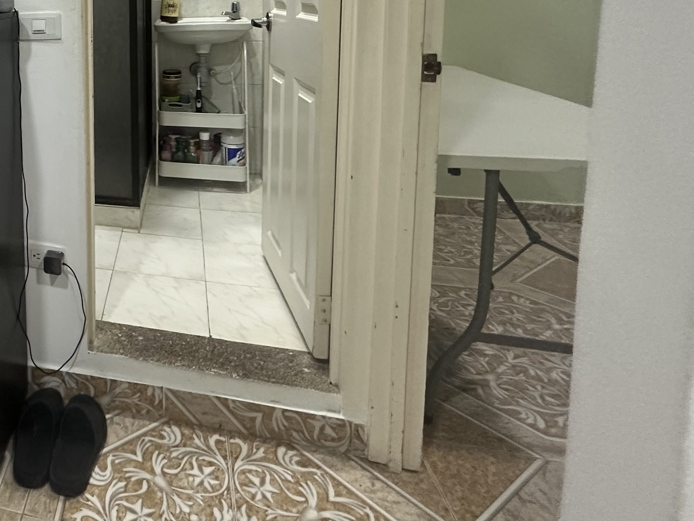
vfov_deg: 45.0
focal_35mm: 28
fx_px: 561
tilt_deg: -3.9
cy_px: 48
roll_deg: +3.2
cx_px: 14
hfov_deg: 51.9
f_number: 2.2
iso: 500
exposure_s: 1/60
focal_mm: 2.22
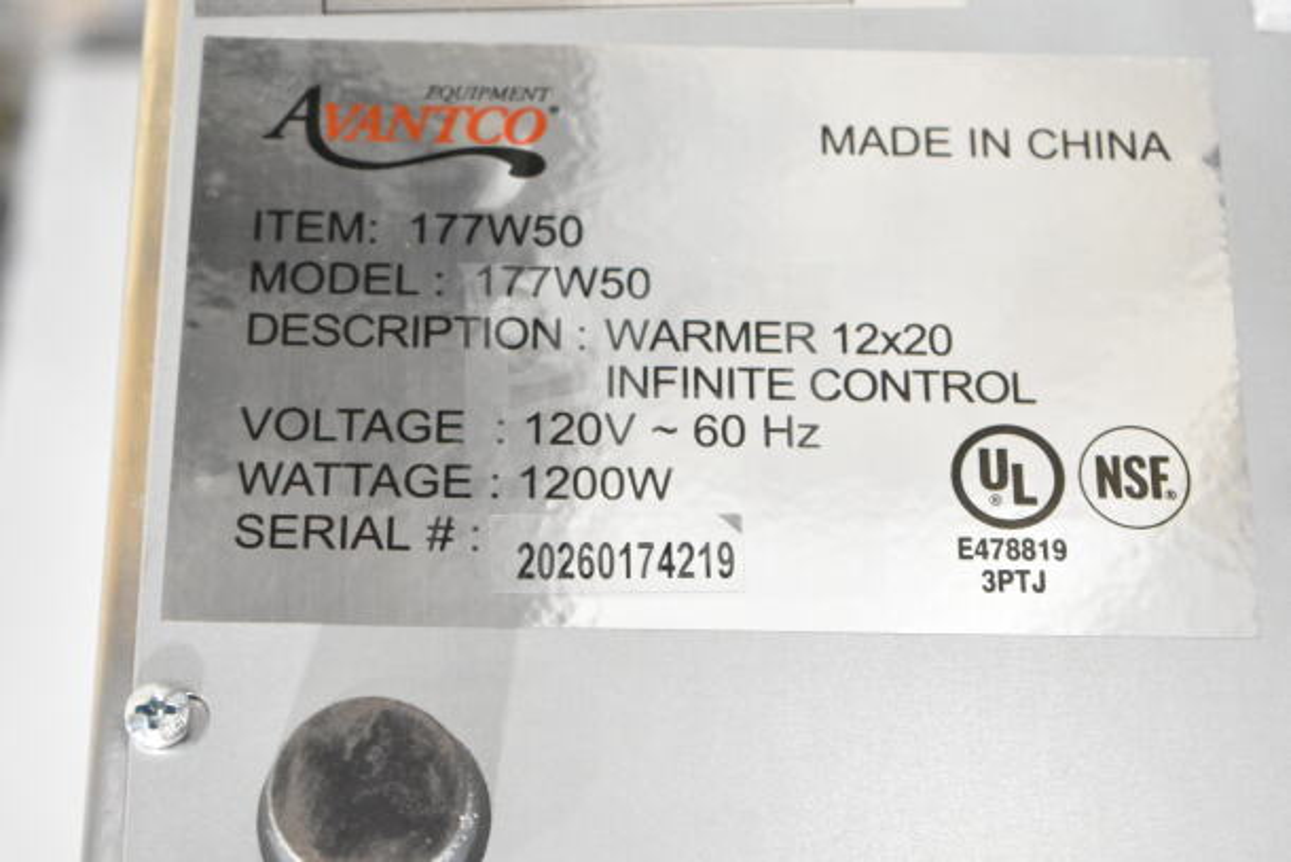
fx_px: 2959
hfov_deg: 24.6
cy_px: 431
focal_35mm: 82
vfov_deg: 16.6
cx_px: 646
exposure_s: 1/100
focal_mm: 55
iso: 10000
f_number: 5.6
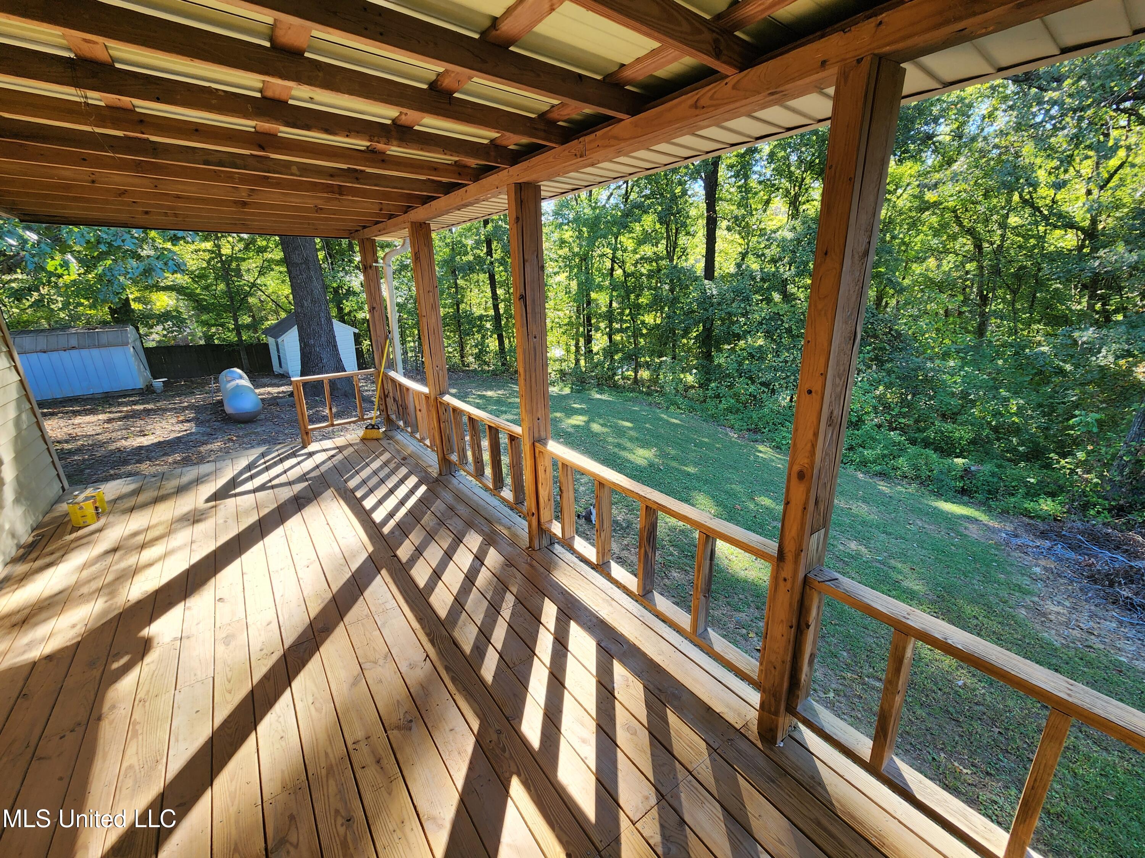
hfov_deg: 106.2
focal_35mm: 13
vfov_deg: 89.9
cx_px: 572
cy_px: 429
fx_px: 430
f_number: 2.2
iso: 64
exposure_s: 1/120
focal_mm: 2.2
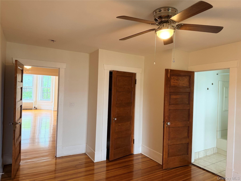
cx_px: 120
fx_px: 167
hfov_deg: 71.6
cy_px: 90
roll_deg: -1.9
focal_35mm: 24
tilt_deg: +1.0
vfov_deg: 56.8
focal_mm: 6.76
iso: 200
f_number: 1.78
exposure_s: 1/60
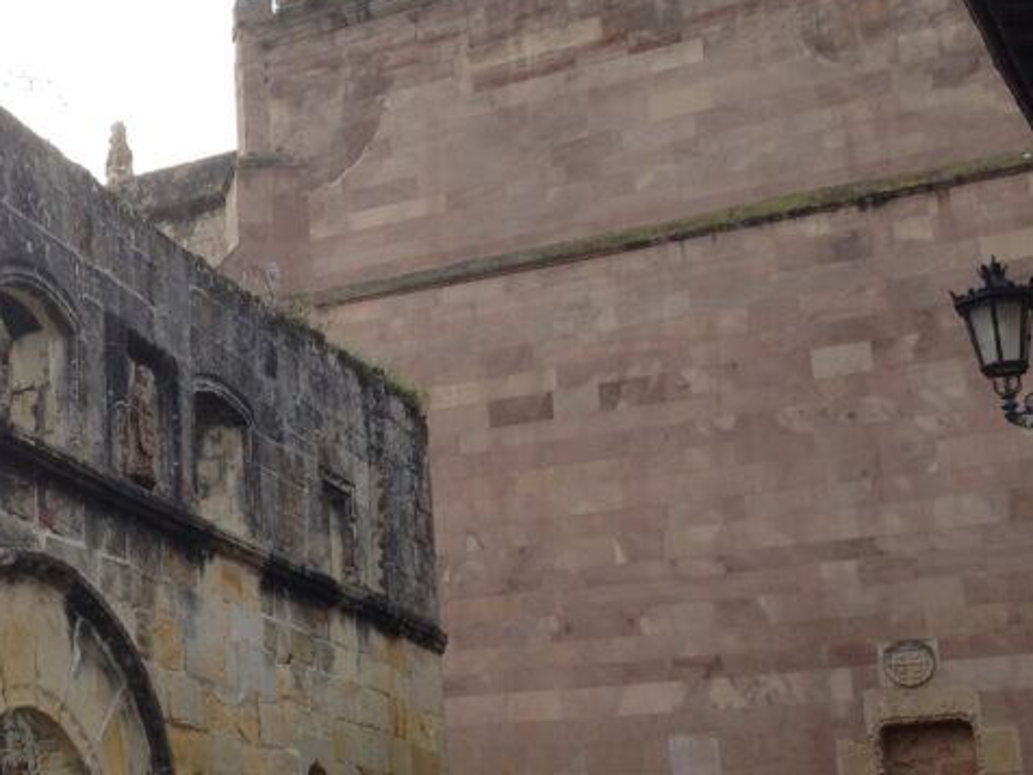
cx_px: -54
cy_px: 462
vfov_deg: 20.7
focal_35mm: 71
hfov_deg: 25.7
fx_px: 2119
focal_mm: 4.12
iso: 50
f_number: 2.4
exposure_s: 1/430
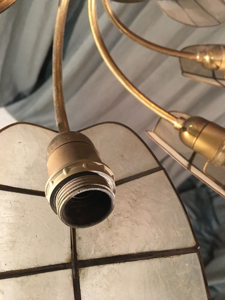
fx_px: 251
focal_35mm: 29
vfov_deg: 61.7
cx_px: 112
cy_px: 150
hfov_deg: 48.2
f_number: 2.2
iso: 160
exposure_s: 1/8
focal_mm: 4.15
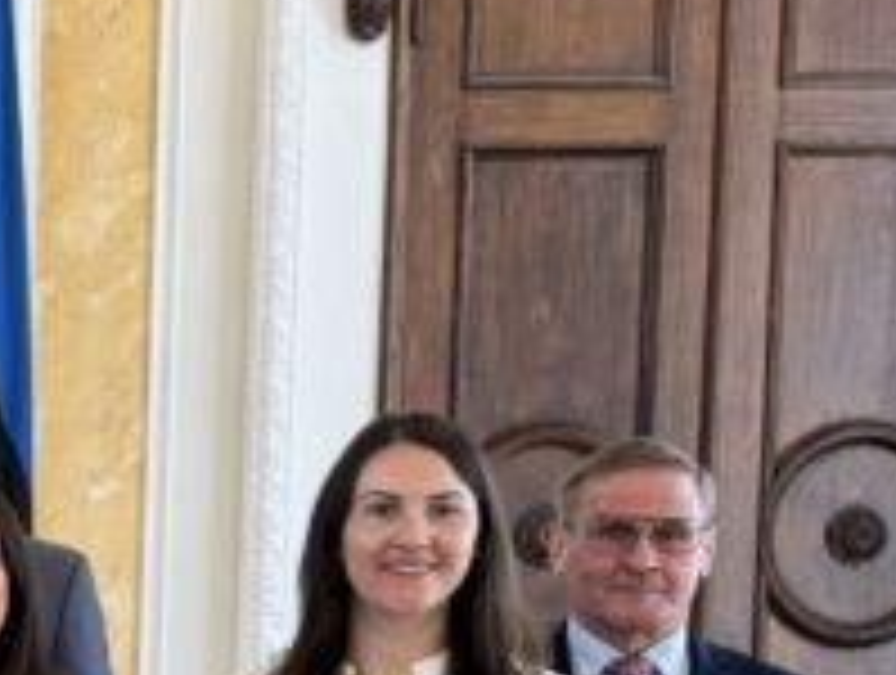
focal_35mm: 110
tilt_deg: -6.8
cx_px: -833
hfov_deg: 14.9
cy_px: 896
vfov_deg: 13.0
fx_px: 2852
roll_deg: +0.7
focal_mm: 6.76
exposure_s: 1/50
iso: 125
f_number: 1.78
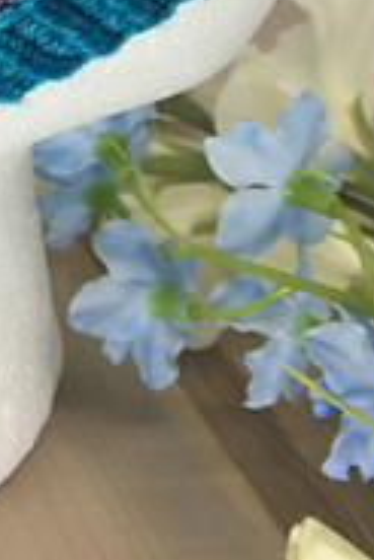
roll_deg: -5.4
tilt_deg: -19.7
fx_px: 1633
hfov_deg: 12.5
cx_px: -161
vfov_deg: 18.1
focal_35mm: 105
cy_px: -170
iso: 25
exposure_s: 1/132
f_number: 2.2
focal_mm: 4.15
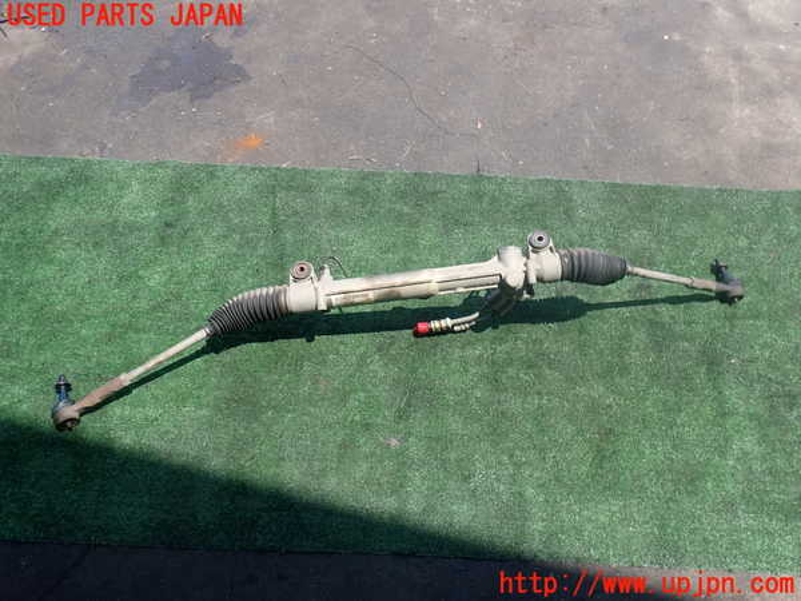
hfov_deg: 60.0
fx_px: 694
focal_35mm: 30
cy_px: 300
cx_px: 400
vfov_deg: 46.8
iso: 100
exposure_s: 1/500
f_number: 3.2
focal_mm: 5.4
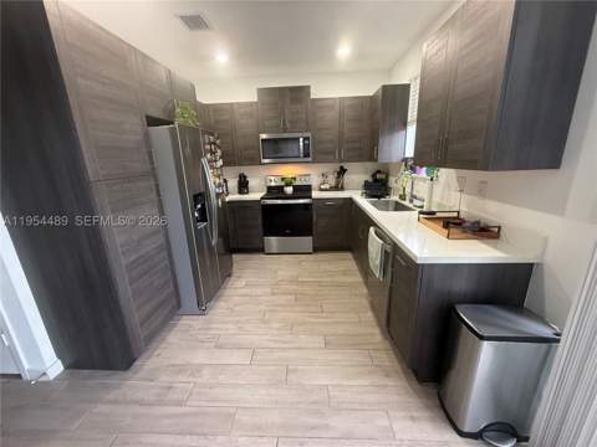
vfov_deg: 85.7
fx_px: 241
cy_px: 224
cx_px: 298
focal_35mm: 14
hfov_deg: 102.1
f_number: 2.2
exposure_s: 1/60
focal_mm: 2.22
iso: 320
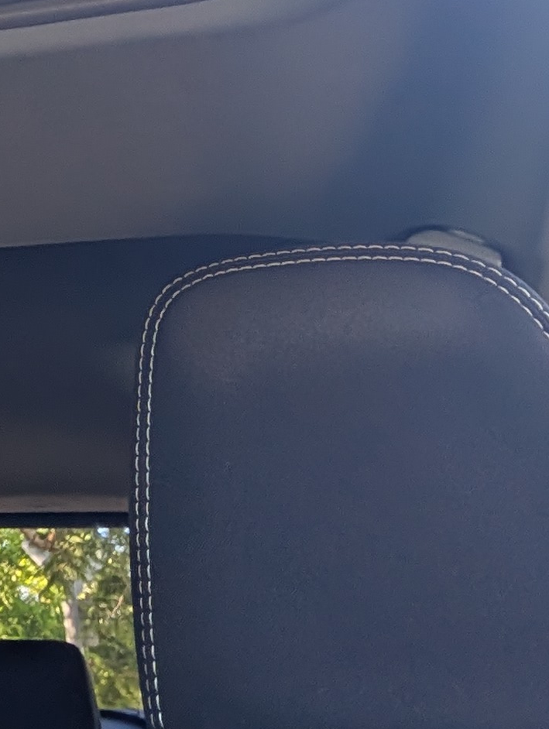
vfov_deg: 31.7
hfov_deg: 20.8
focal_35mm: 52
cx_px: -403
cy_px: -110
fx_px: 1097
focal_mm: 2.02
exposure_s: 1/95.8
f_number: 1.7
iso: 57
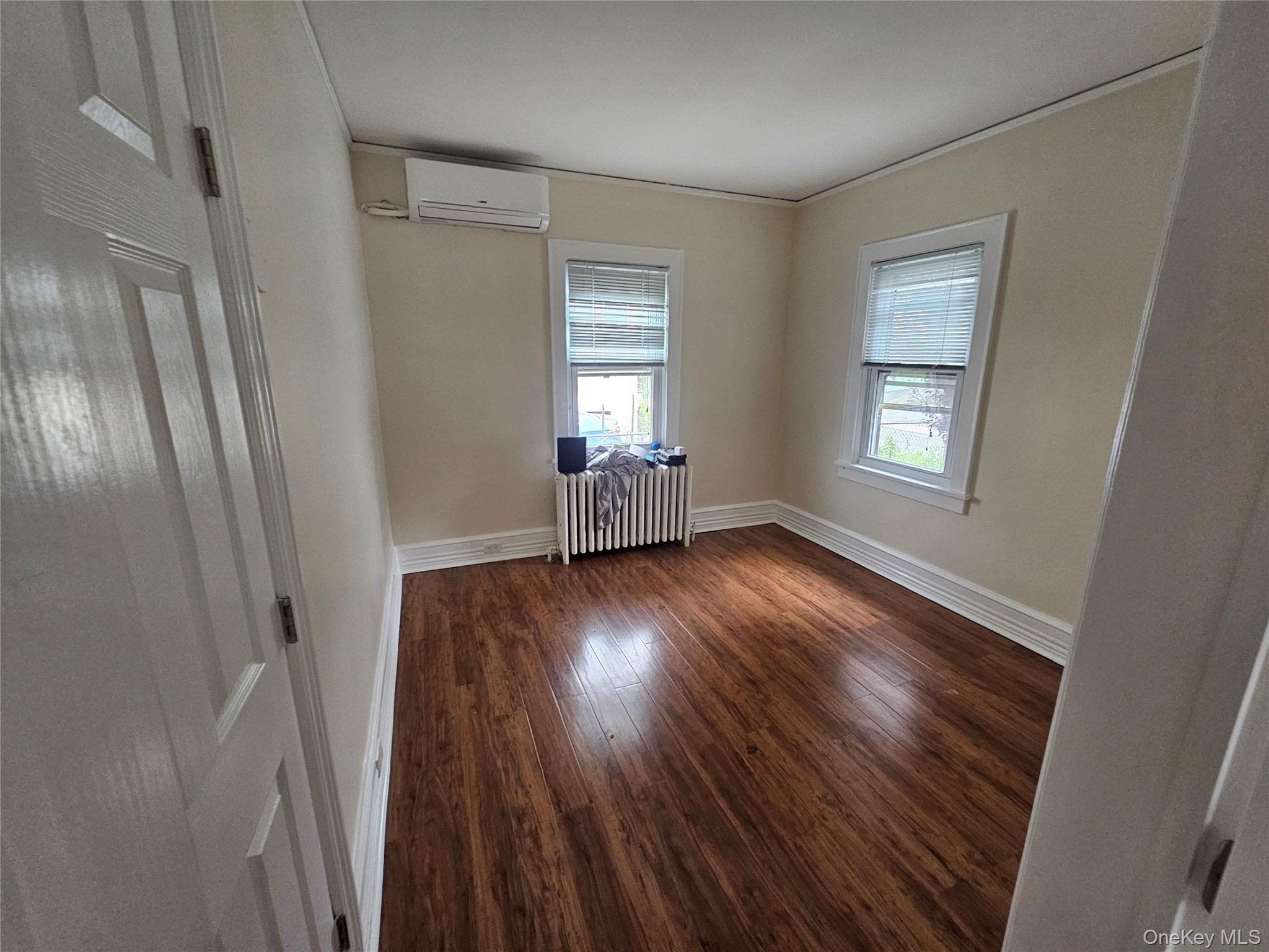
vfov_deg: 89.9
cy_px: 476
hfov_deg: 106.2
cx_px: 634
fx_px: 477
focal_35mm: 13
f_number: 2.2
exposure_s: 1/30
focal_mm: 2.2
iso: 320
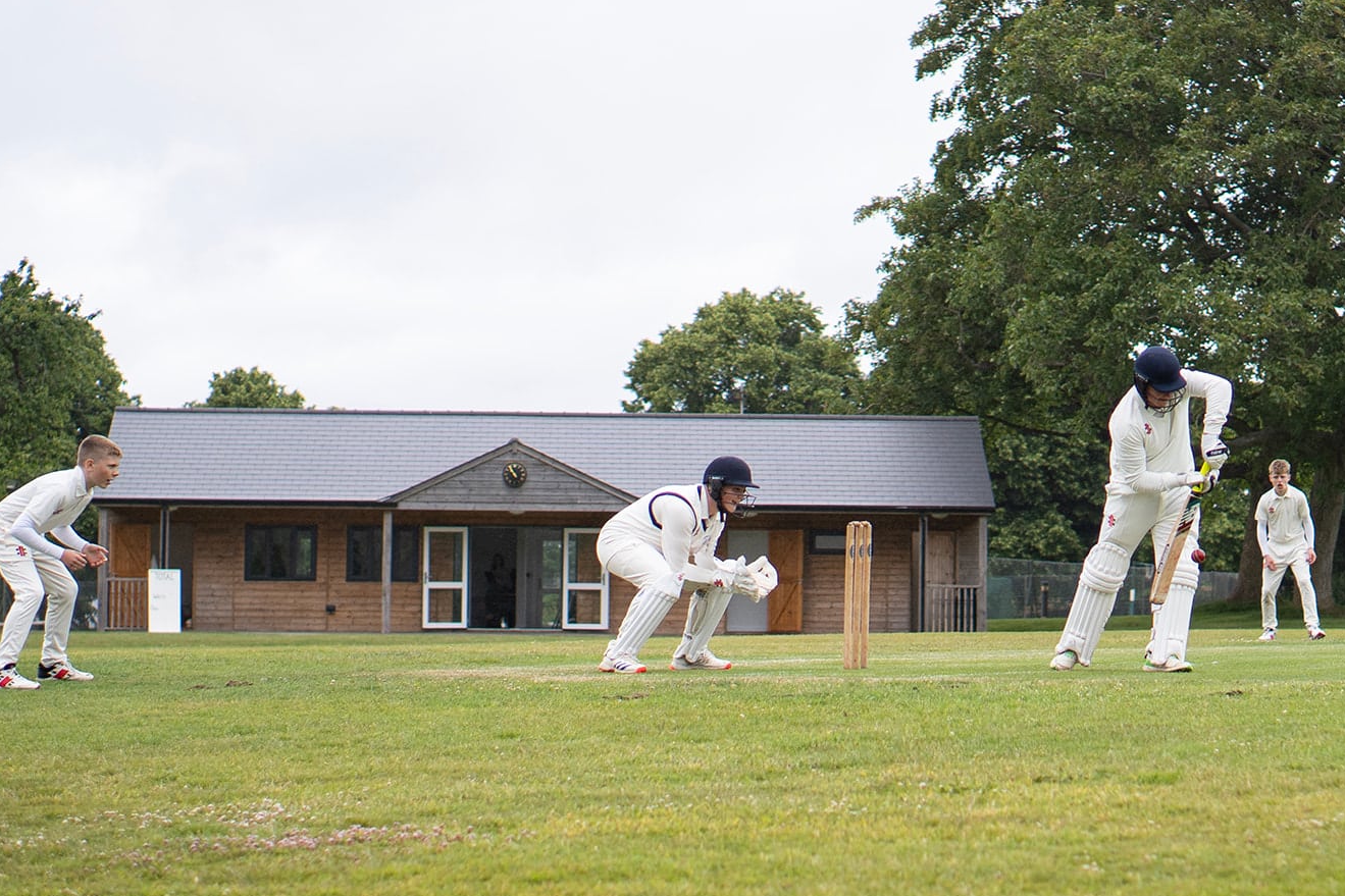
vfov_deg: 15.0
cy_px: 419
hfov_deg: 22.4
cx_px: 730
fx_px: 3399
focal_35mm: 91
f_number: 2
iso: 250
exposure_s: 1/5000
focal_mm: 50
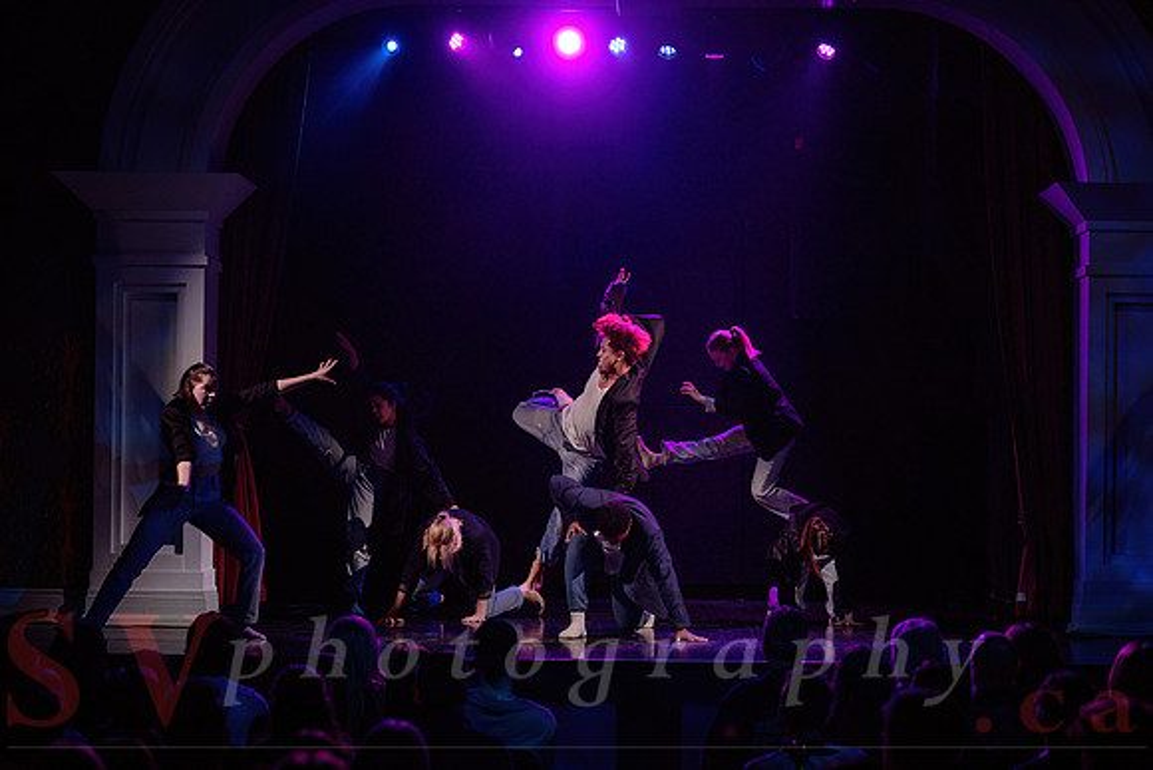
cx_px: 664
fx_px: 2779
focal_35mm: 87
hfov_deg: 23.4
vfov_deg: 15.8
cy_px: 440
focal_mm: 75
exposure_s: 1/320
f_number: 2.8
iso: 1600
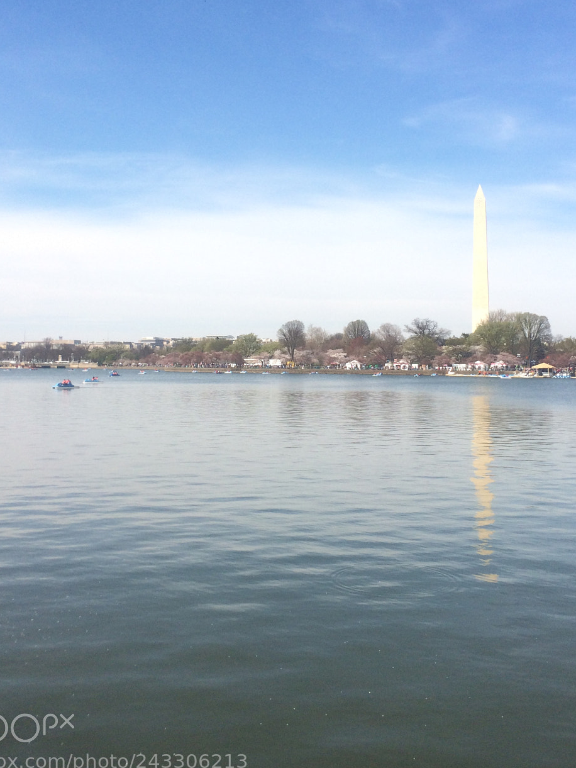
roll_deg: -0.3
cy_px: 308
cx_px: 296
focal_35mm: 38
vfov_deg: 48.7
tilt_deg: +2.2
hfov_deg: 37.7
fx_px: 843
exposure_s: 1/2160
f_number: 2.2
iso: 32
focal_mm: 4.15
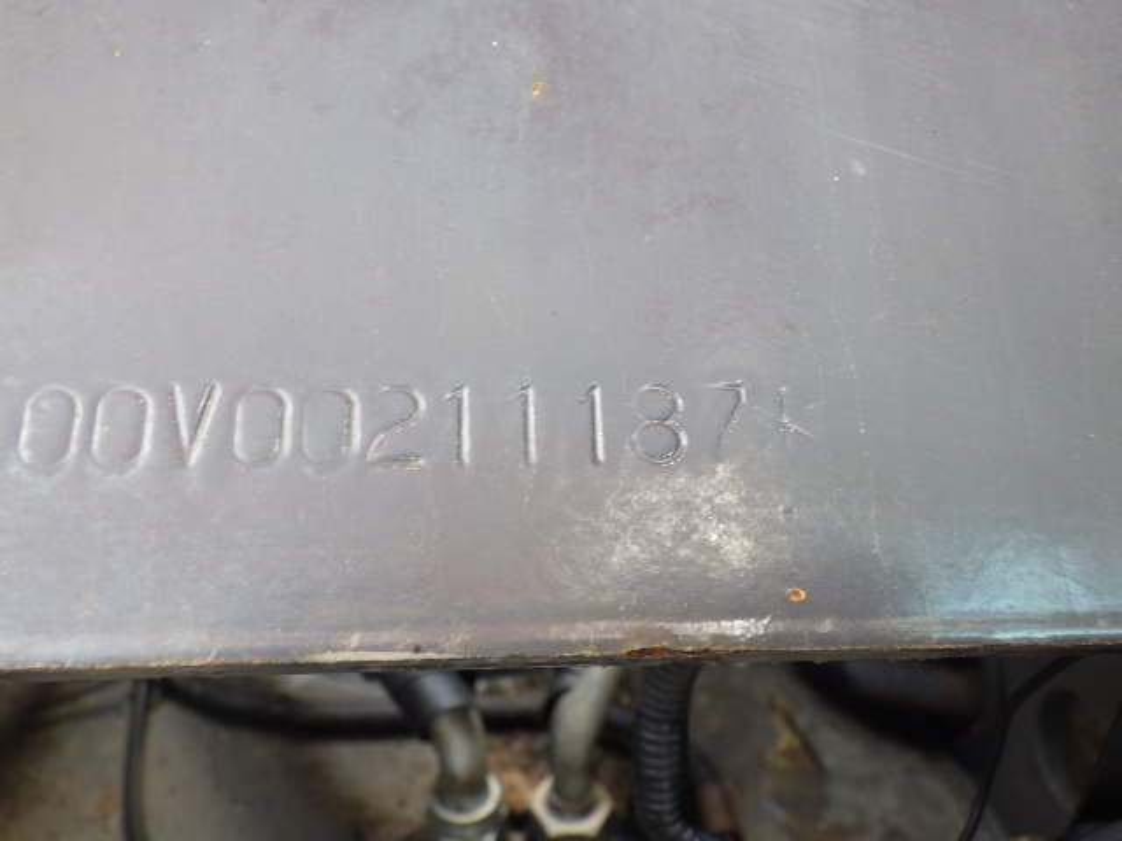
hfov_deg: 63.4
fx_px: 908
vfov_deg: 49.7
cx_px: 561
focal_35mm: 28
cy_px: 420
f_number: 3.5
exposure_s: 1/50
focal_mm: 5
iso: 125
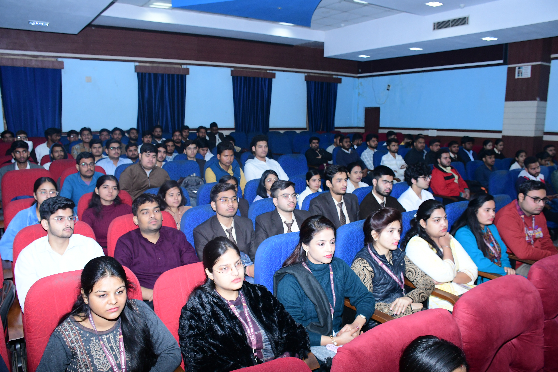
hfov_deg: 67.4
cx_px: 279
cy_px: 186
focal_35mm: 27
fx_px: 418
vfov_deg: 47.9
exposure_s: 1/125
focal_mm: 18
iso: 1600
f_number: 5.6
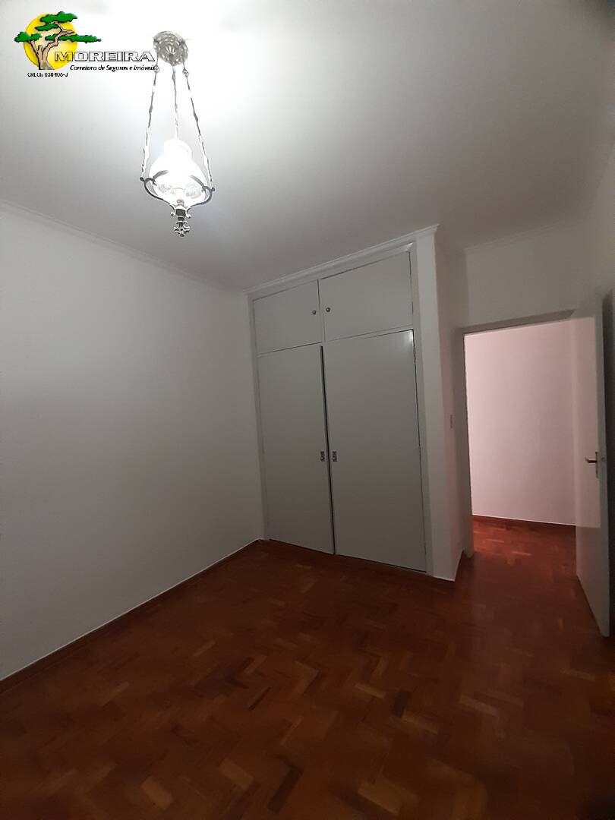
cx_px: 308
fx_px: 308
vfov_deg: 106.2
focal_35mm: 13
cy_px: 410
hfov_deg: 89.9
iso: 400
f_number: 2.2
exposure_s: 1/25
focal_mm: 1.13
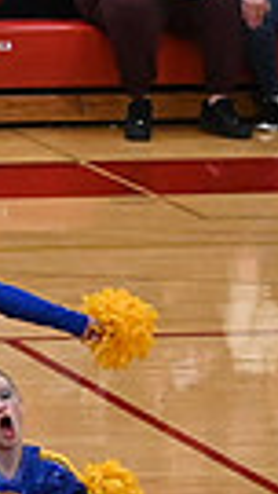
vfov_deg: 4.0
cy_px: 338
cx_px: -673
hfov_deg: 2.2
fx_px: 7098
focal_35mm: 542
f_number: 4
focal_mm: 80
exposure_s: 1/400
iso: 6400
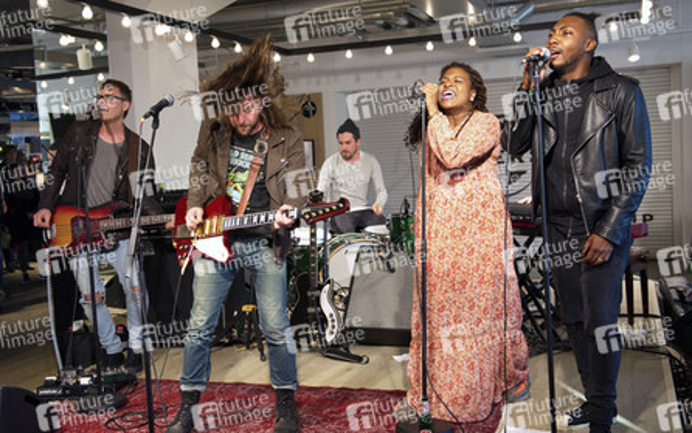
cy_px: 219
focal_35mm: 37
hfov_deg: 52.7
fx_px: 698
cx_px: 344
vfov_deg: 34.5
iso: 1600
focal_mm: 36
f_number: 3.5
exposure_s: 1/200
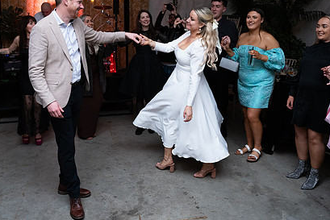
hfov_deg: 55.2
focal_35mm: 34
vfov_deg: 38.5
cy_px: 74
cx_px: 127
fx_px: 312
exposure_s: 1/160
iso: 800
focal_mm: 24
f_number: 3.5
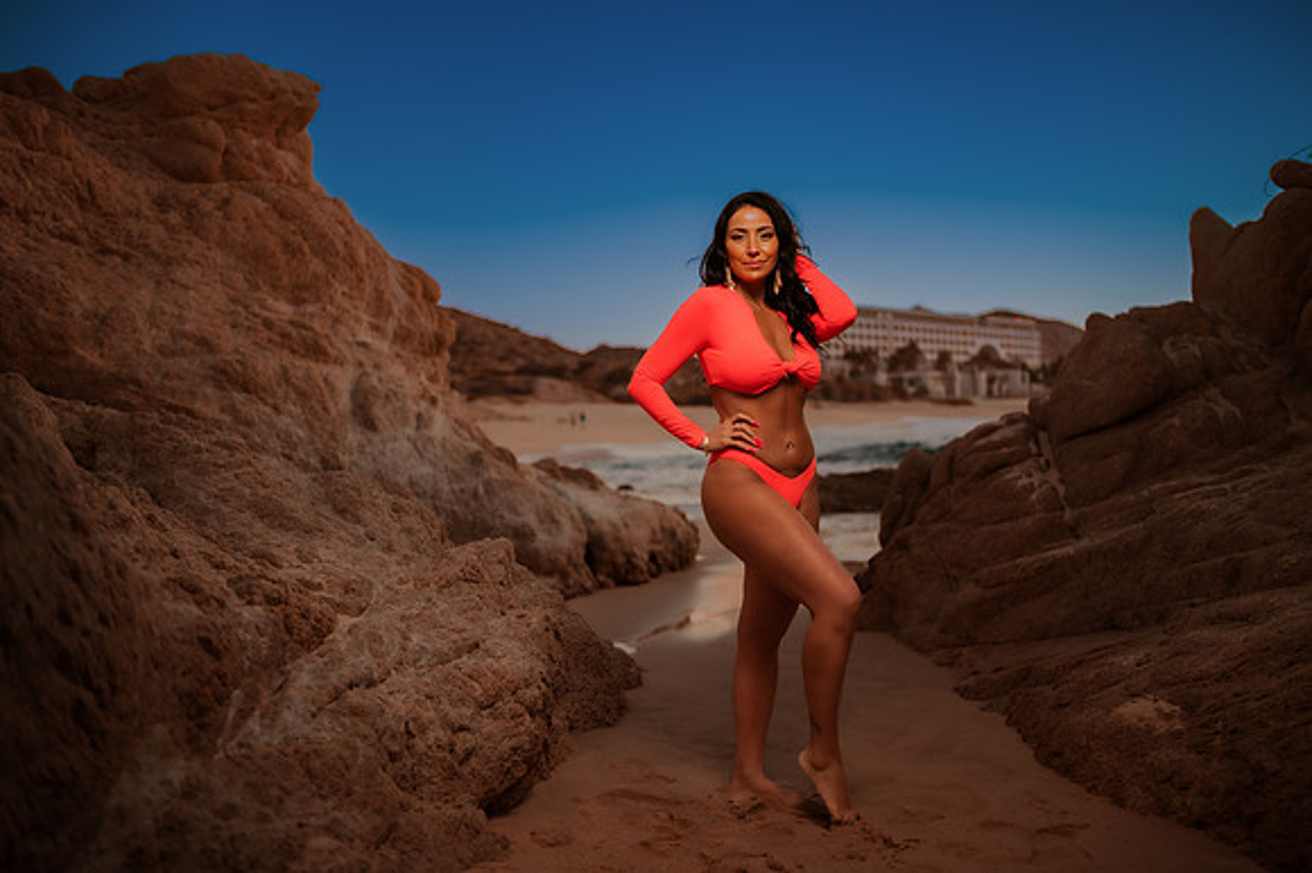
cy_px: 436
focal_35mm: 35
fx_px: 1275
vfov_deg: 37.8
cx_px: 656
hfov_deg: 54.5
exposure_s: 1/100
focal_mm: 35
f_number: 1.8
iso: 50
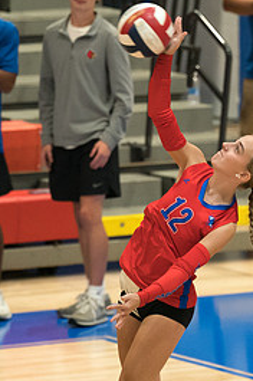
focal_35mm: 515
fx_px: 5443
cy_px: 190
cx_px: 172
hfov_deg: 2.7
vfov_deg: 4.0
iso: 4000
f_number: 2.8
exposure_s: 1/1000
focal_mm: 164
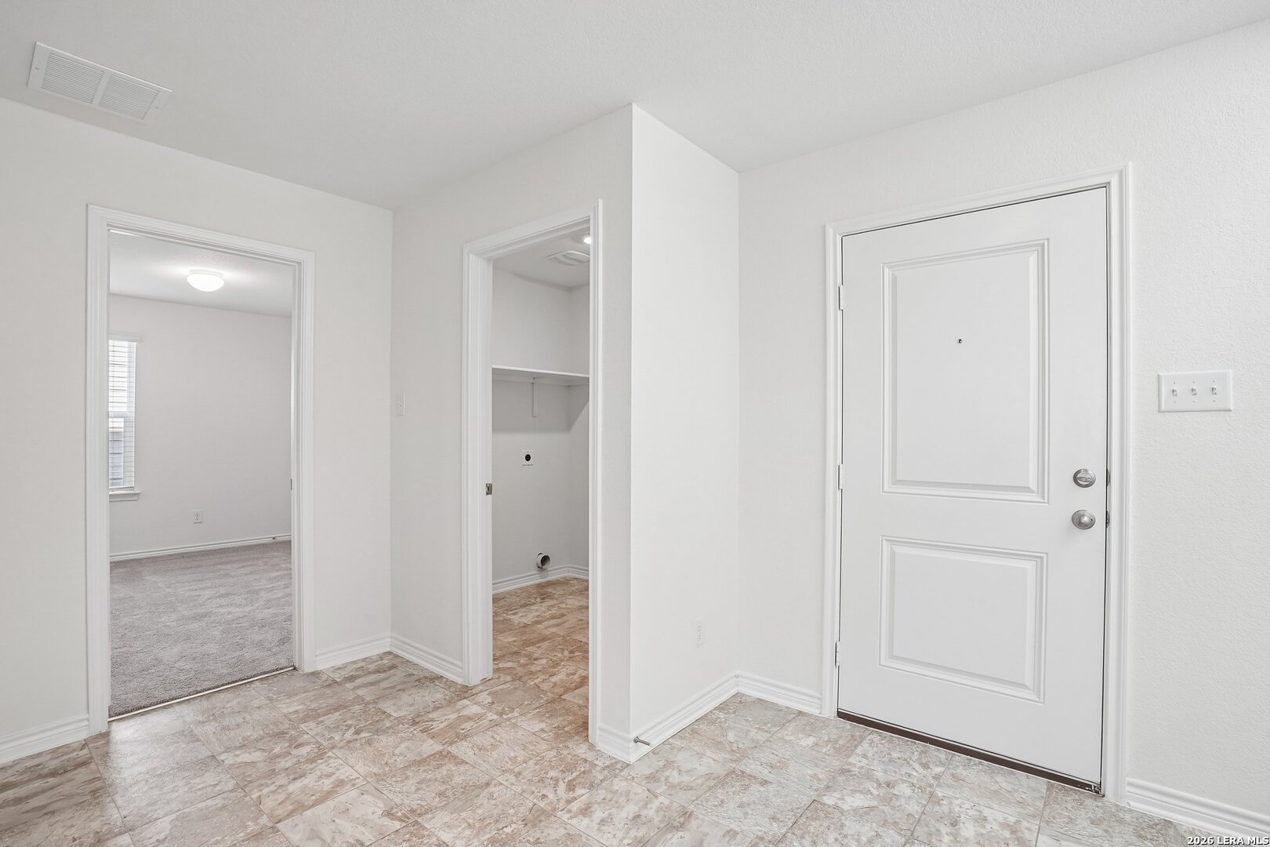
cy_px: 424
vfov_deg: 73.7
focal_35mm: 16
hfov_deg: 96.7
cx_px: 635
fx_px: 564
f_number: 9
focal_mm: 16
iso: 400
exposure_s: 1/30
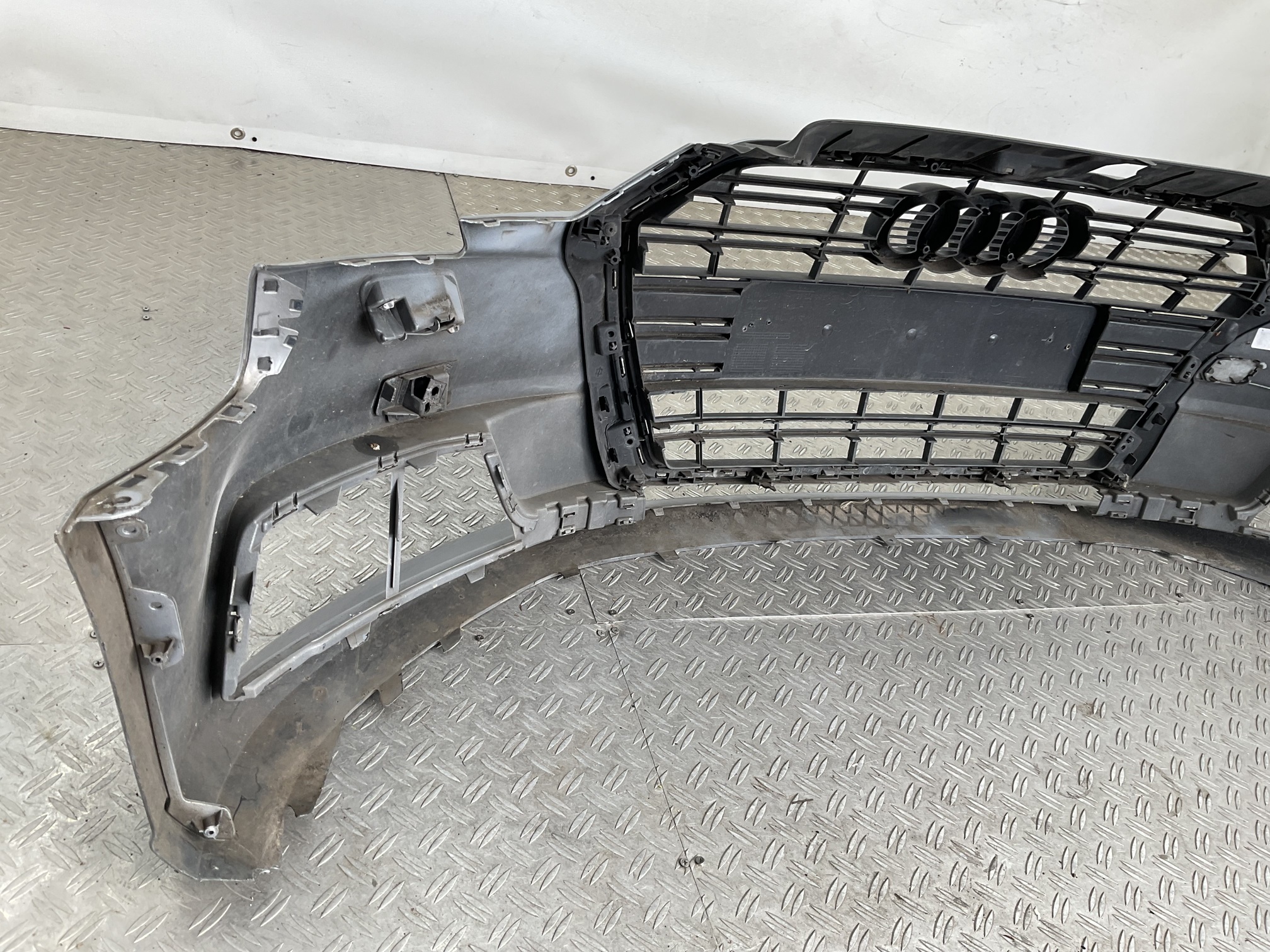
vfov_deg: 48.2
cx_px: 635
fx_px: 1064
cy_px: 476
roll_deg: -18.7
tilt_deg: -34.2
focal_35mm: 29
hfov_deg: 61.7
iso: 16
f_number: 1.8
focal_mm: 3
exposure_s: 1/100
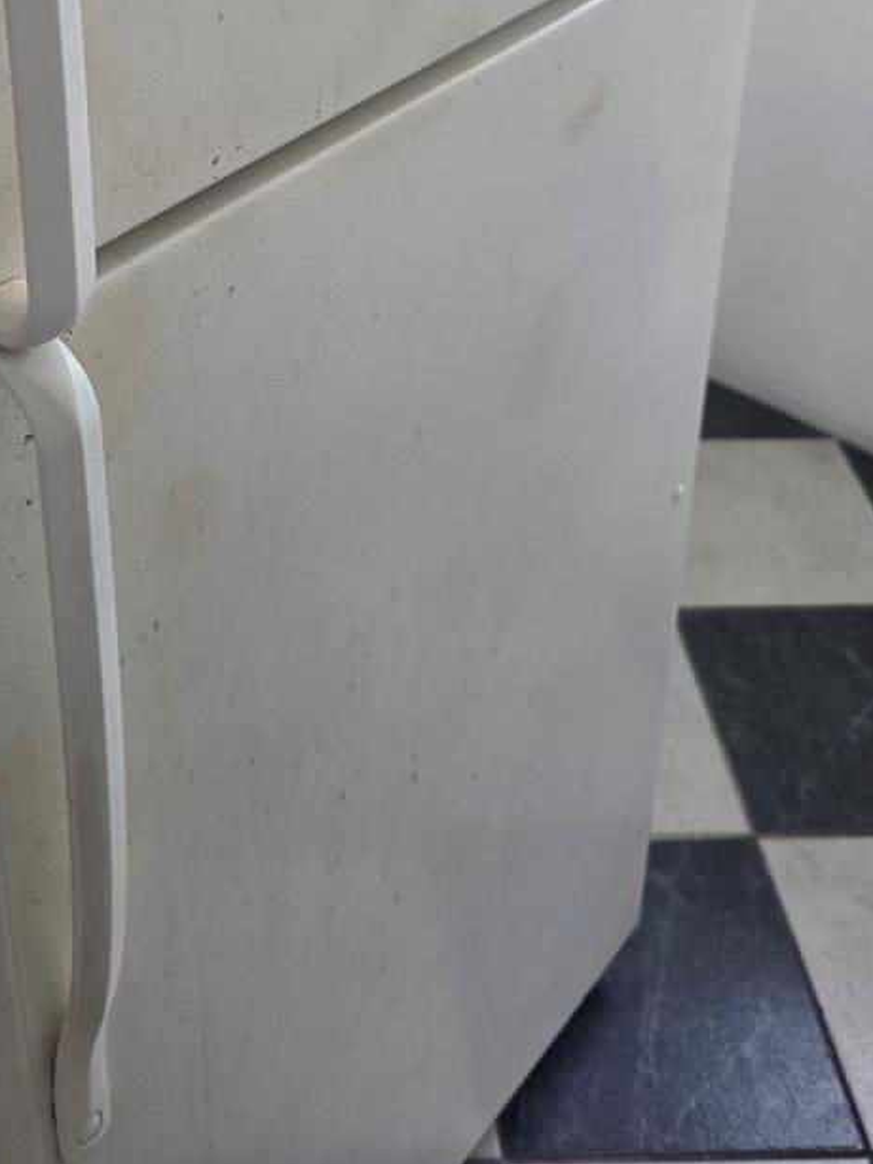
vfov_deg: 38.1
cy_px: 40
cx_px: 228
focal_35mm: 45
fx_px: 1513
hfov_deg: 31.7
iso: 160
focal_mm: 6.3
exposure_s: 1/180
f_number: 1.7
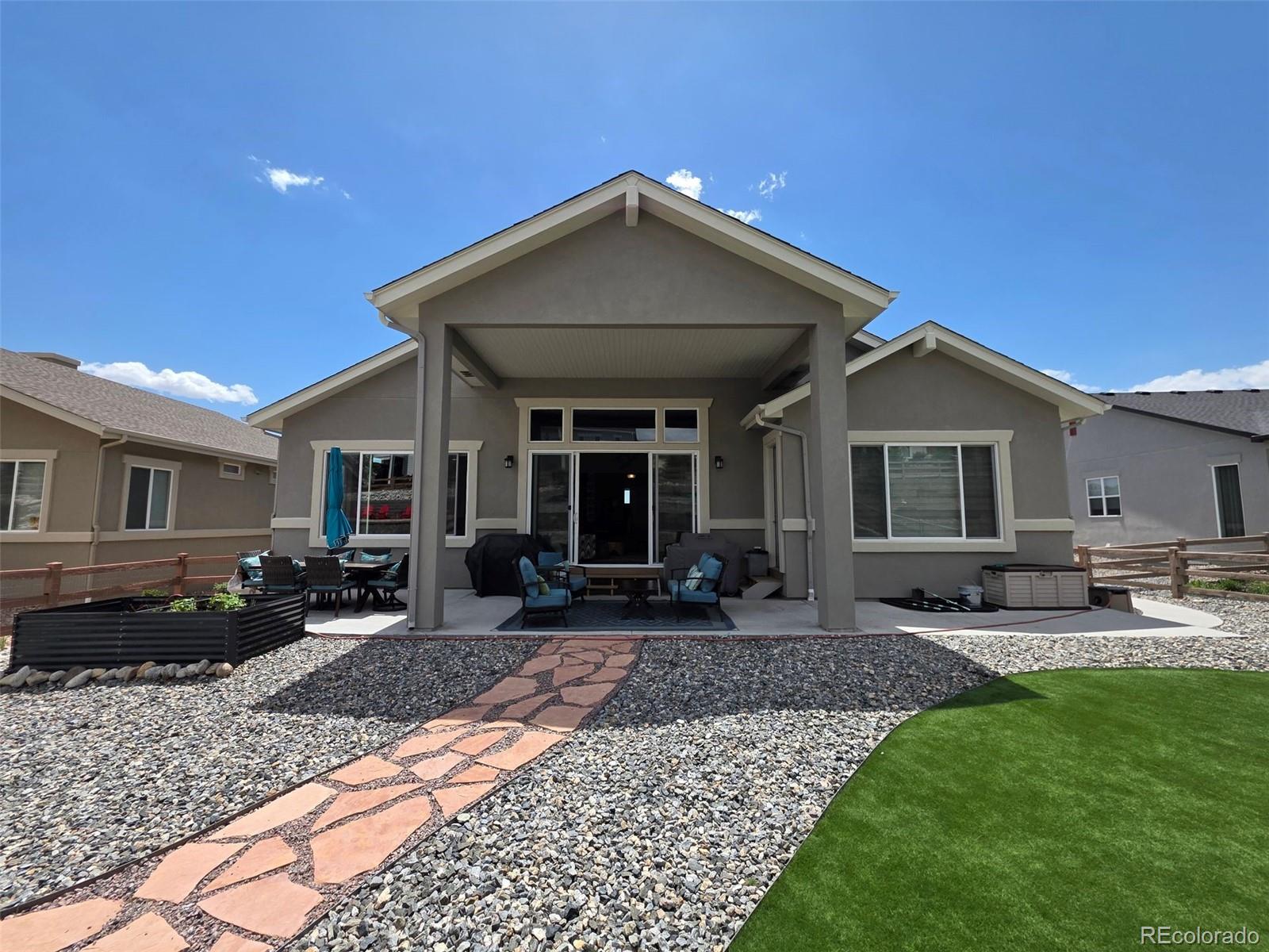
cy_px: 476
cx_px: 634
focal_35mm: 13
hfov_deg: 106.2
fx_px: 477
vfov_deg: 89.9
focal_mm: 2.2
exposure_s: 1/2277
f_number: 1.9
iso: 40
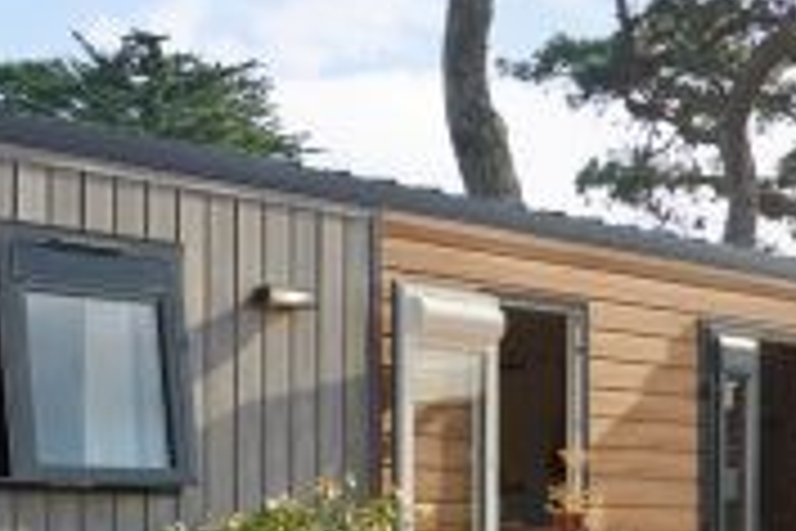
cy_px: 576
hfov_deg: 22.6
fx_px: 1968
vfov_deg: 15.0
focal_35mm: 89
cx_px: 612
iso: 64
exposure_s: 1/40
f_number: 5.6
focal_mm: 35
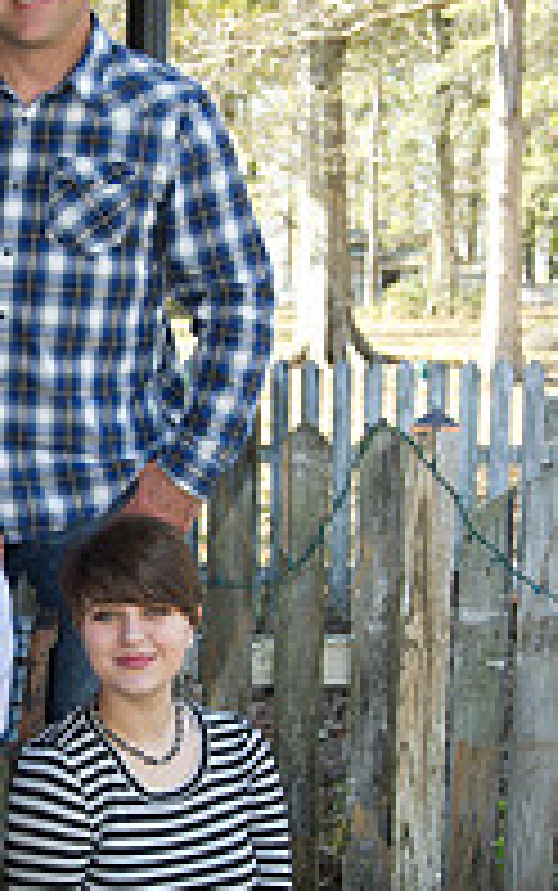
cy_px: 626
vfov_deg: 23.4
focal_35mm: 88
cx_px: -83
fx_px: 2138
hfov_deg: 14.5
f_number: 6.3
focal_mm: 38
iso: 400
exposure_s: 1/125
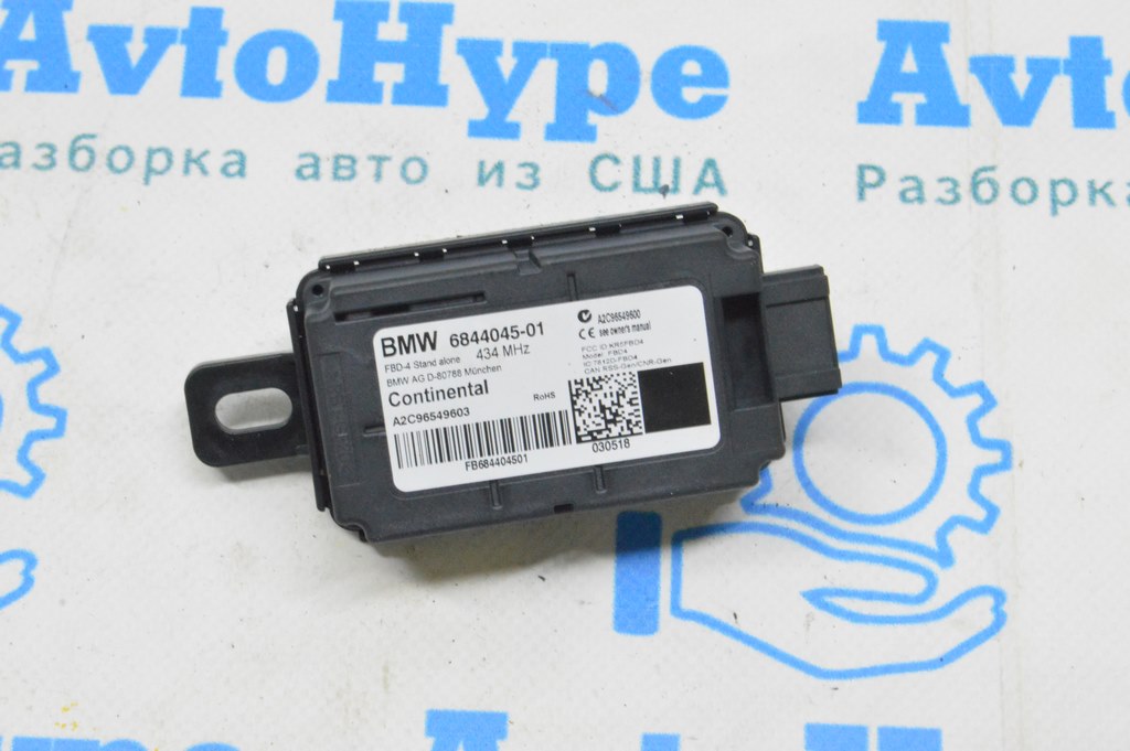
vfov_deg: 16.5
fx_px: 2587
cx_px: 565
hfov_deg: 24.6
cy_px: 376
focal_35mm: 82
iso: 6400
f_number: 20
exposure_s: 1/15
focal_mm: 55
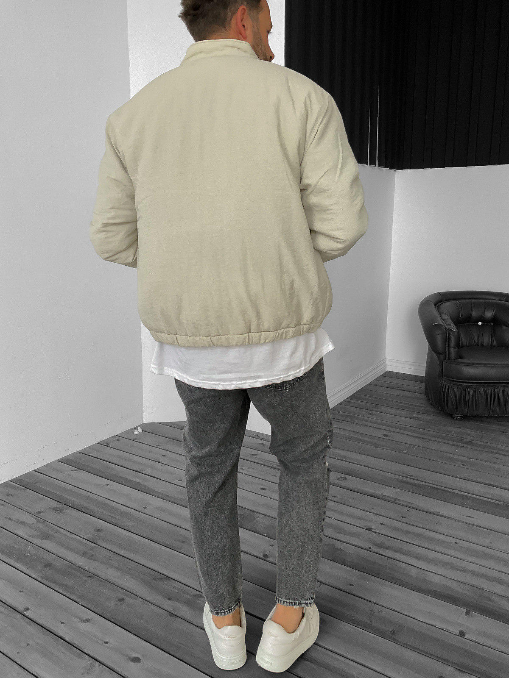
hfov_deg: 48.2
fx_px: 569
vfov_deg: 61.7
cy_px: 339
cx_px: 254
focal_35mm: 29
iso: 64
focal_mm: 3
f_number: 1.8
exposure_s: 1/90
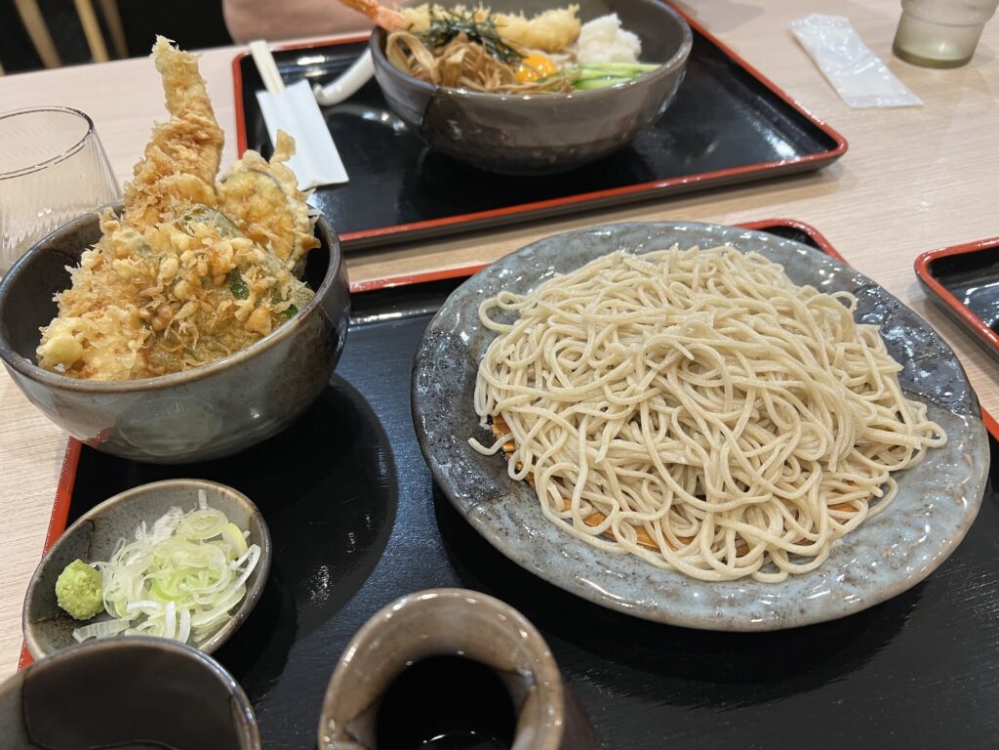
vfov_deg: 53.1
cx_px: 500
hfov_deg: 67.3
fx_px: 750
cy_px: 375
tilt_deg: -43.3
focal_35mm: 26
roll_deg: +1.2
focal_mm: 5.7
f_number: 1.5
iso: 100
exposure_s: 1/50
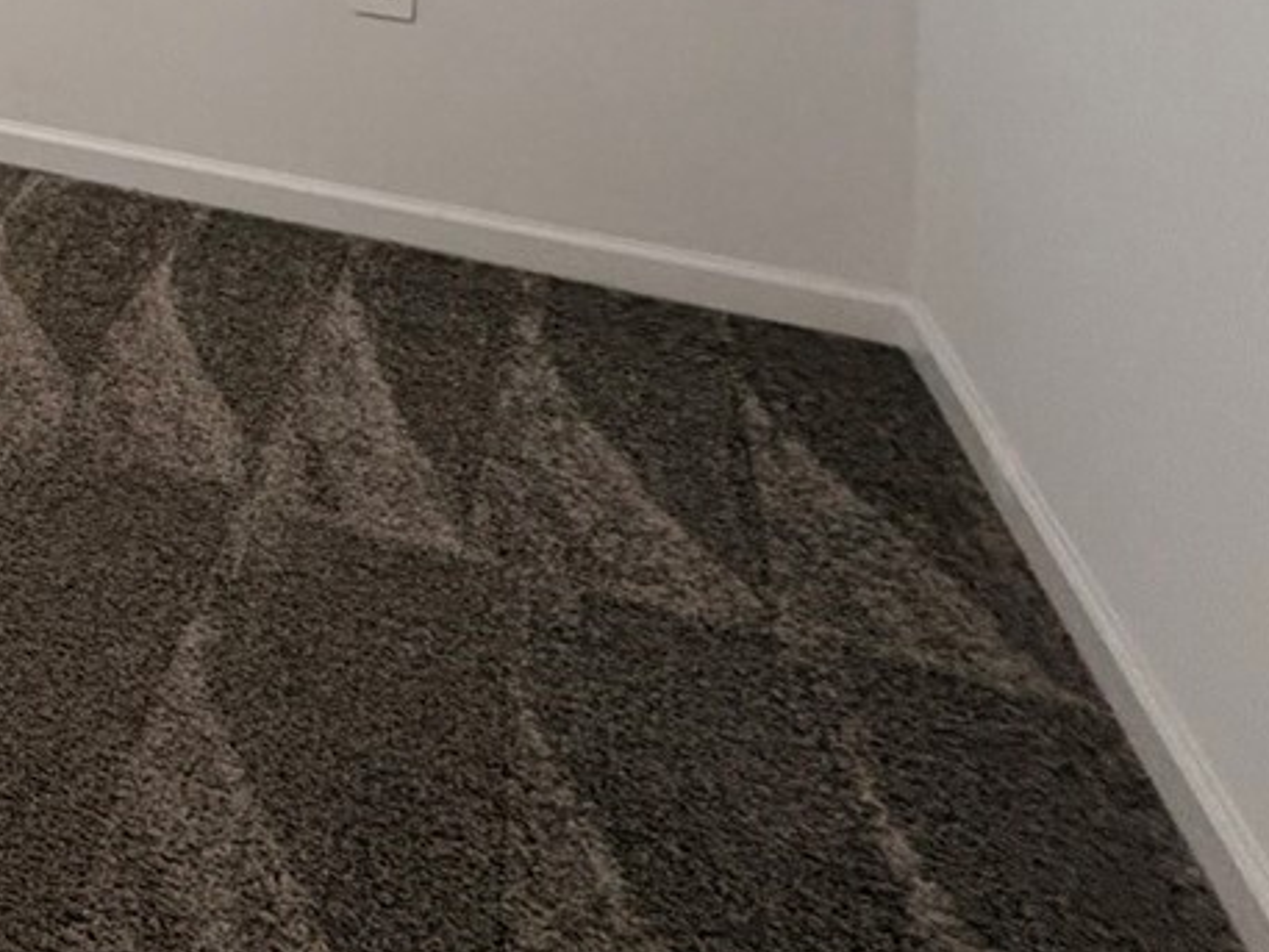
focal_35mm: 49
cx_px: -844
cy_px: -461
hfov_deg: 24.5
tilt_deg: -1.2
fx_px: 1797
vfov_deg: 23.8
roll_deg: +0.0
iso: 200
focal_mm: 2.22
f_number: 2.2
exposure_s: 1/120
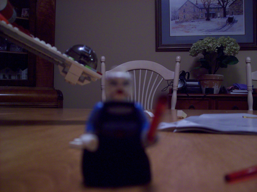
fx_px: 267
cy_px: 96
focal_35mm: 36
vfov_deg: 39.6
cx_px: 128
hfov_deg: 51.4
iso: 200
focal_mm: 6
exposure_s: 1/8
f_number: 2.7
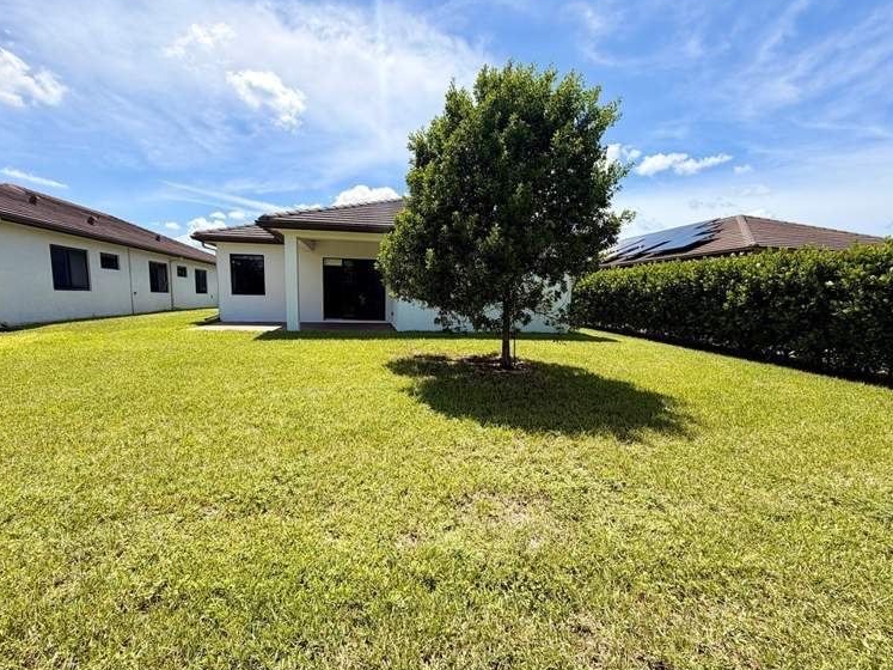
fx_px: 387
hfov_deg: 98.2
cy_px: 345
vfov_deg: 81.7
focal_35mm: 15
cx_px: 435
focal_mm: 2.22
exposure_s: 1/779
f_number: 2.2
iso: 20
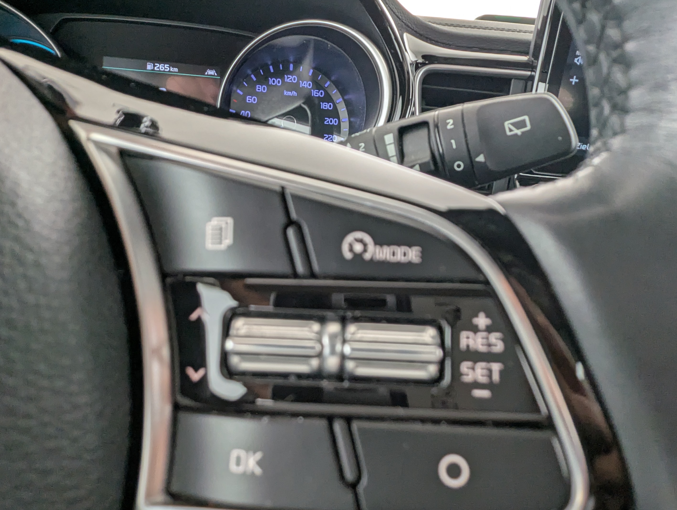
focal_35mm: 23
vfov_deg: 59.0
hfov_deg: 73.8
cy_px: 256
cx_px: 334
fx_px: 450
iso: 138
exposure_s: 1/48.5
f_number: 2.2
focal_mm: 2.35
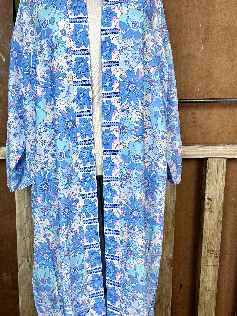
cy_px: 168
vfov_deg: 50.1
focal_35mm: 37
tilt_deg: -12.0
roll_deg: +0.7
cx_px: 90
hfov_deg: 38.5
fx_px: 338
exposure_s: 1/100
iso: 200
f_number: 1.78
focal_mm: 6.86
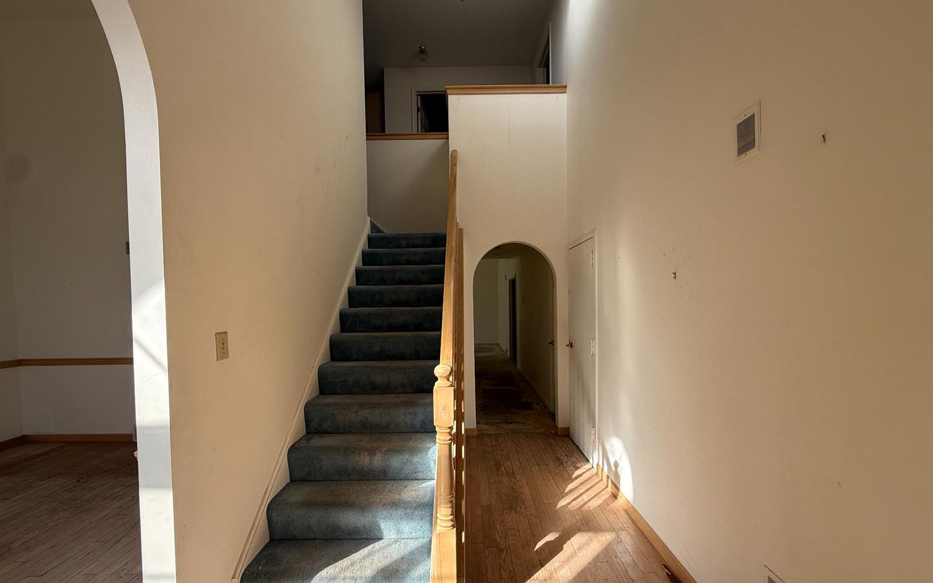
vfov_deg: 74.6
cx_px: 467
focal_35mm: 15
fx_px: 381
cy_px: 315
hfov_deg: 101.5
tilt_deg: -0.1
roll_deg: +1.3
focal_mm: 2.22
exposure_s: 1/225
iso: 64
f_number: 2.2
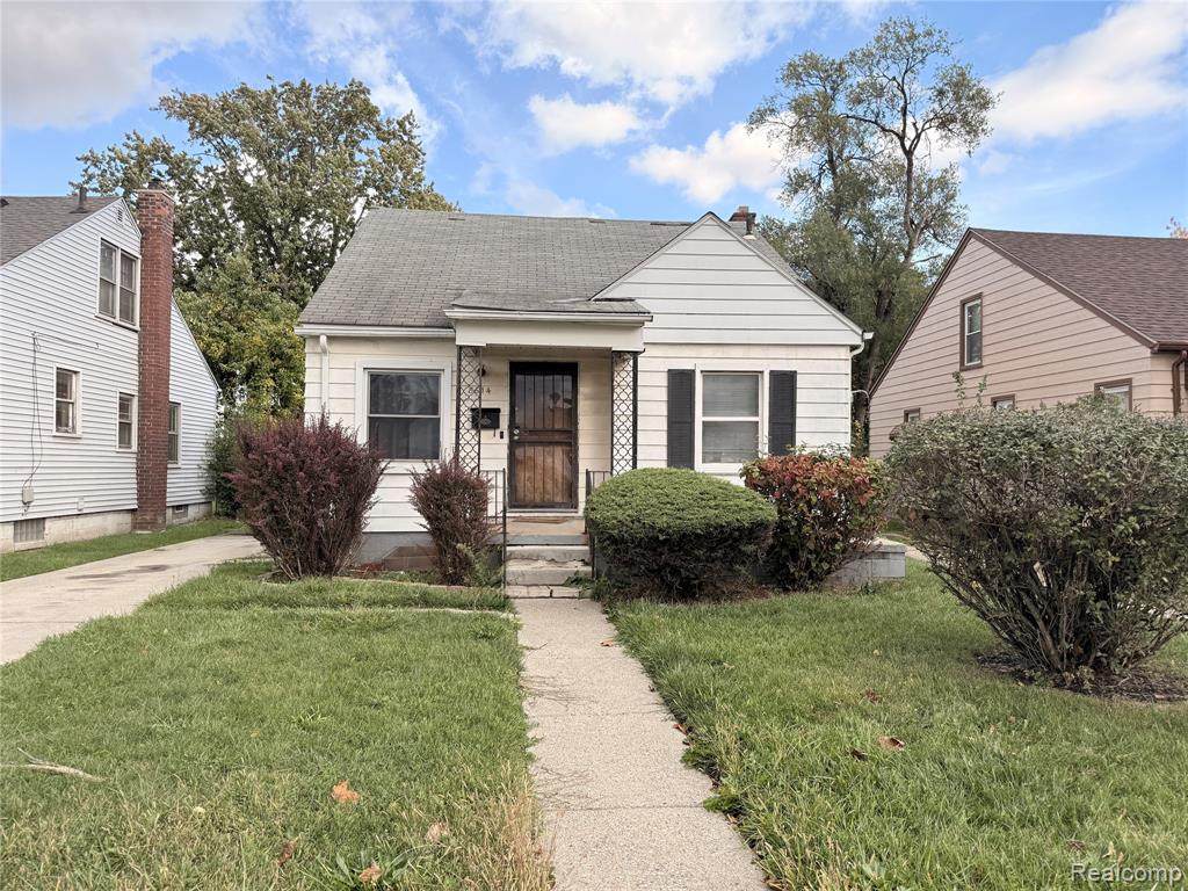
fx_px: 824
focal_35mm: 24
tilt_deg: +2.7
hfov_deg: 71.6
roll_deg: -0.5
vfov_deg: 56.8
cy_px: 446
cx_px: 594
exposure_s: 1/1770
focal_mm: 6.76
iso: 100
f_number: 1.78
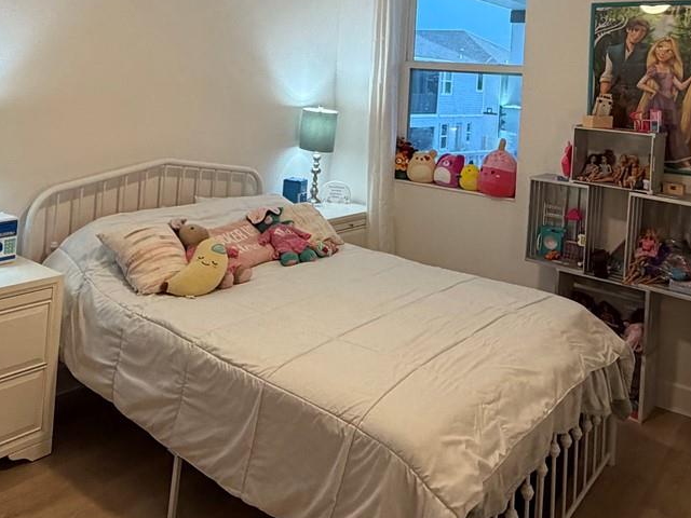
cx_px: 310
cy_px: 69
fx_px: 699
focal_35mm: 35
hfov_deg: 52.5
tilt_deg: -0.2
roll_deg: -3.8
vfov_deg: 38.4
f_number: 2.2
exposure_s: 1/60
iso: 400
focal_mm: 2.22
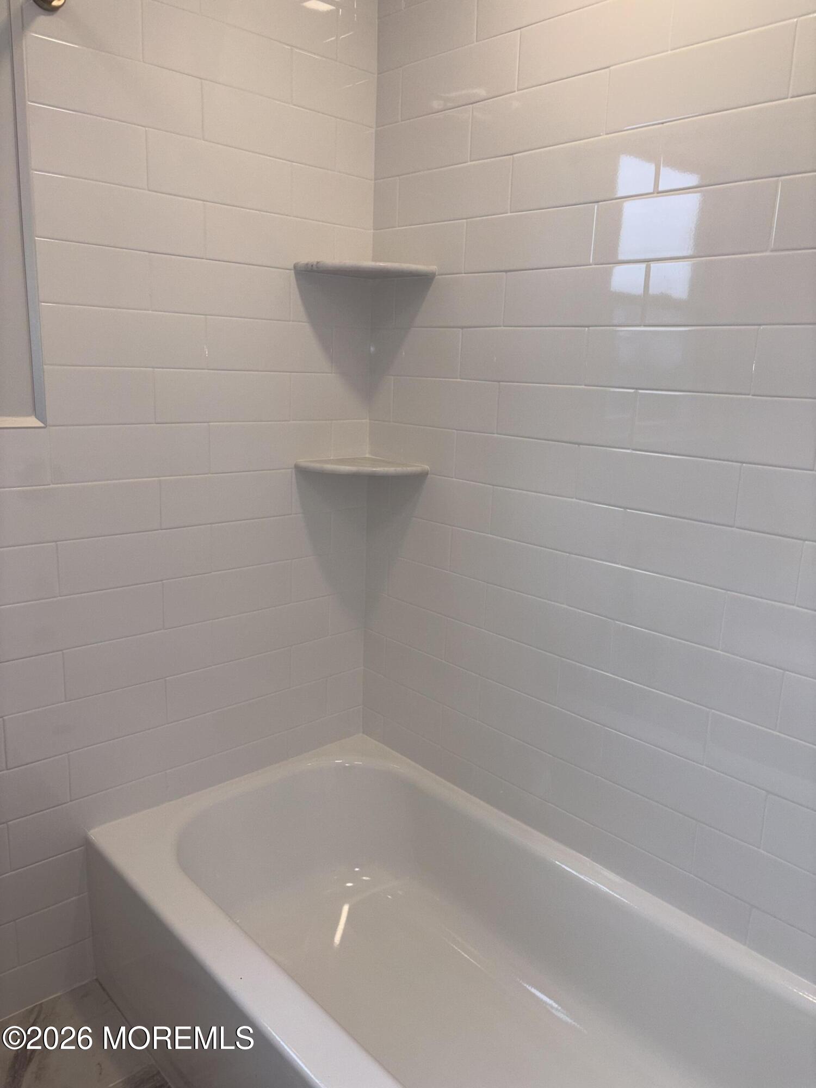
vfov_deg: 67.3
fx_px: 817
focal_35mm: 26
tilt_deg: -11.8
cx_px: 408
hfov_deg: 53.1
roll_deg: -2.6
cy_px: 544
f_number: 1.6
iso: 32
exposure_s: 1/135
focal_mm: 5.96
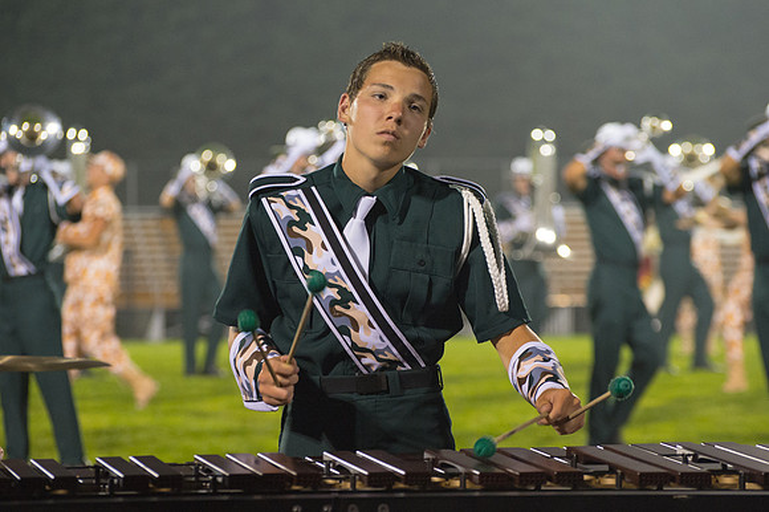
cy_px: 246
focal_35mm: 154
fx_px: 3291
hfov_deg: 13.3
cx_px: 399
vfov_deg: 8.9
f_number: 4.8
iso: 4000
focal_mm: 125
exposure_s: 1/160
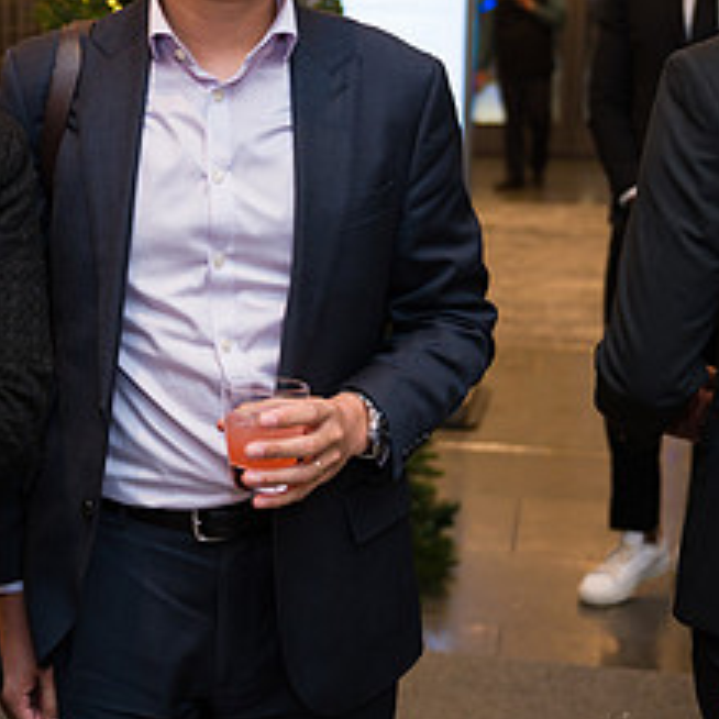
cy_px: 237
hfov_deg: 21.2
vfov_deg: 21.8
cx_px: 3
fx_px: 1856
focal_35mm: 79
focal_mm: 35
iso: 400
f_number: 3.2
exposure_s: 1/200
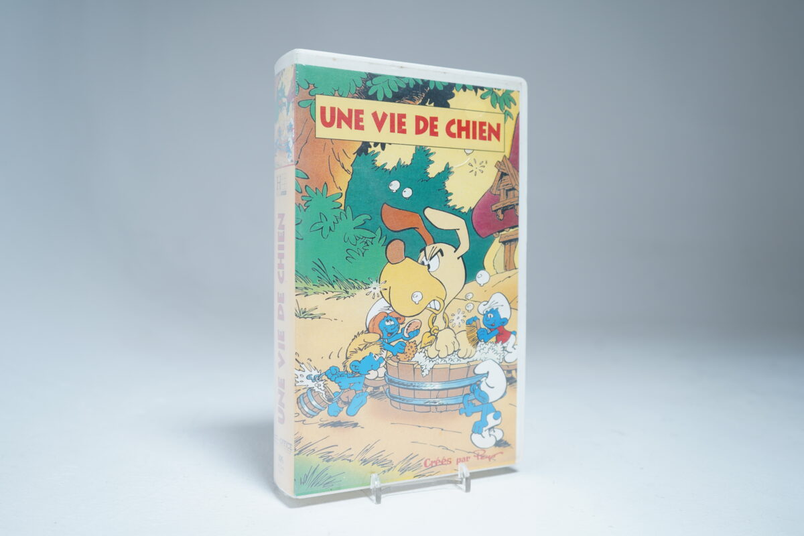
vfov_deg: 41.1
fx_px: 715
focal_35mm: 32
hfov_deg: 58.7
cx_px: 402
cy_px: 268
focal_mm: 32
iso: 160
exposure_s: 1/4
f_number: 5.6
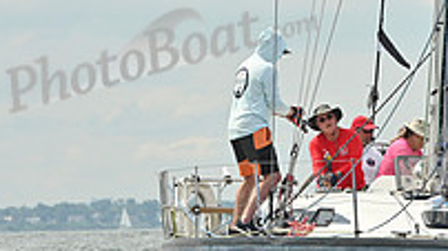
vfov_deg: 2.7
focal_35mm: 452
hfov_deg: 4.8
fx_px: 5362
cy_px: 139
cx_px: 435
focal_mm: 150
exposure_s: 1/1600
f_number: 9
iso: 320
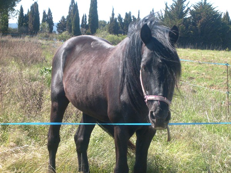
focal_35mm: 106
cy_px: 86
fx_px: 707
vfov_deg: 14.0
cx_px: 116
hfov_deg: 18.5
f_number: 4.9
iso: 80
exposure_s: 1/250
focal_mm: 17.4
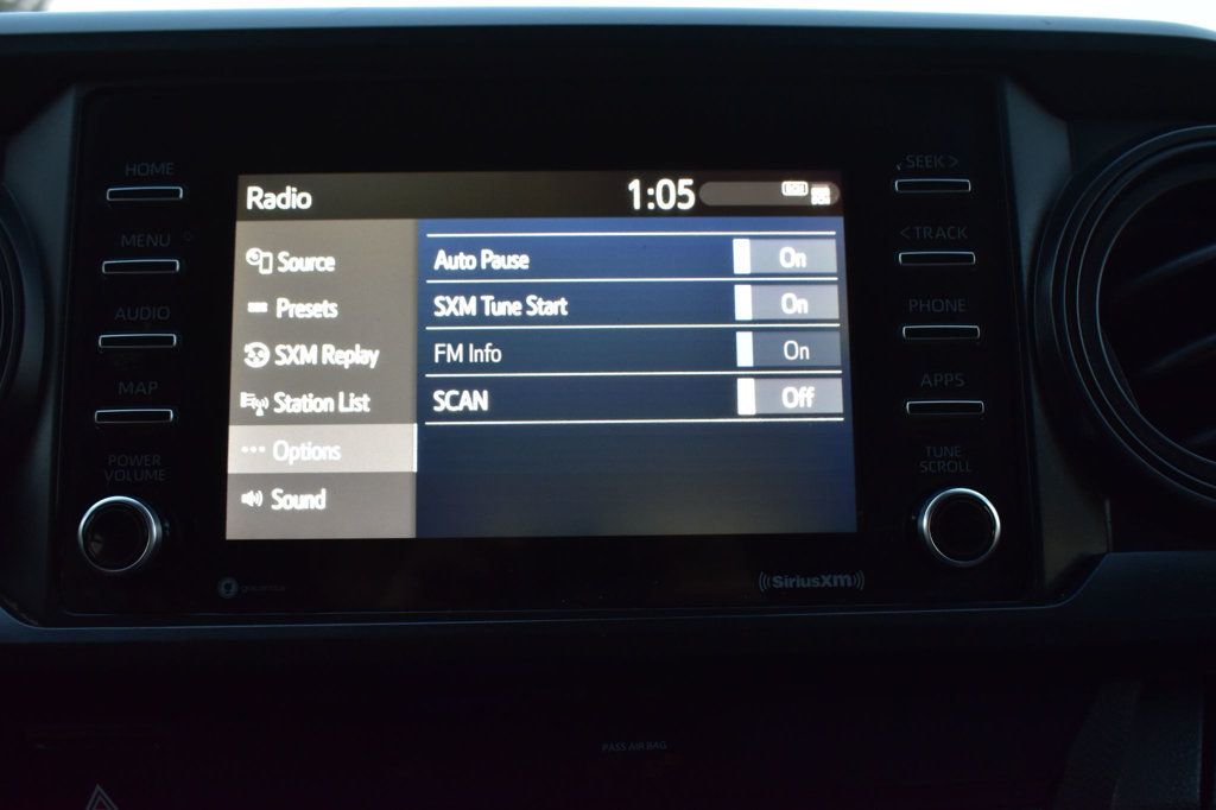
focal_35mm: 36
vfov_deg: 36.8
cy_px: 405
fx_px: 1216
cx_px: 608
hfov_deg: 53.1
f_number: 6.3
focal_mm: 24
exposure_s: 1/15
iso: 1250
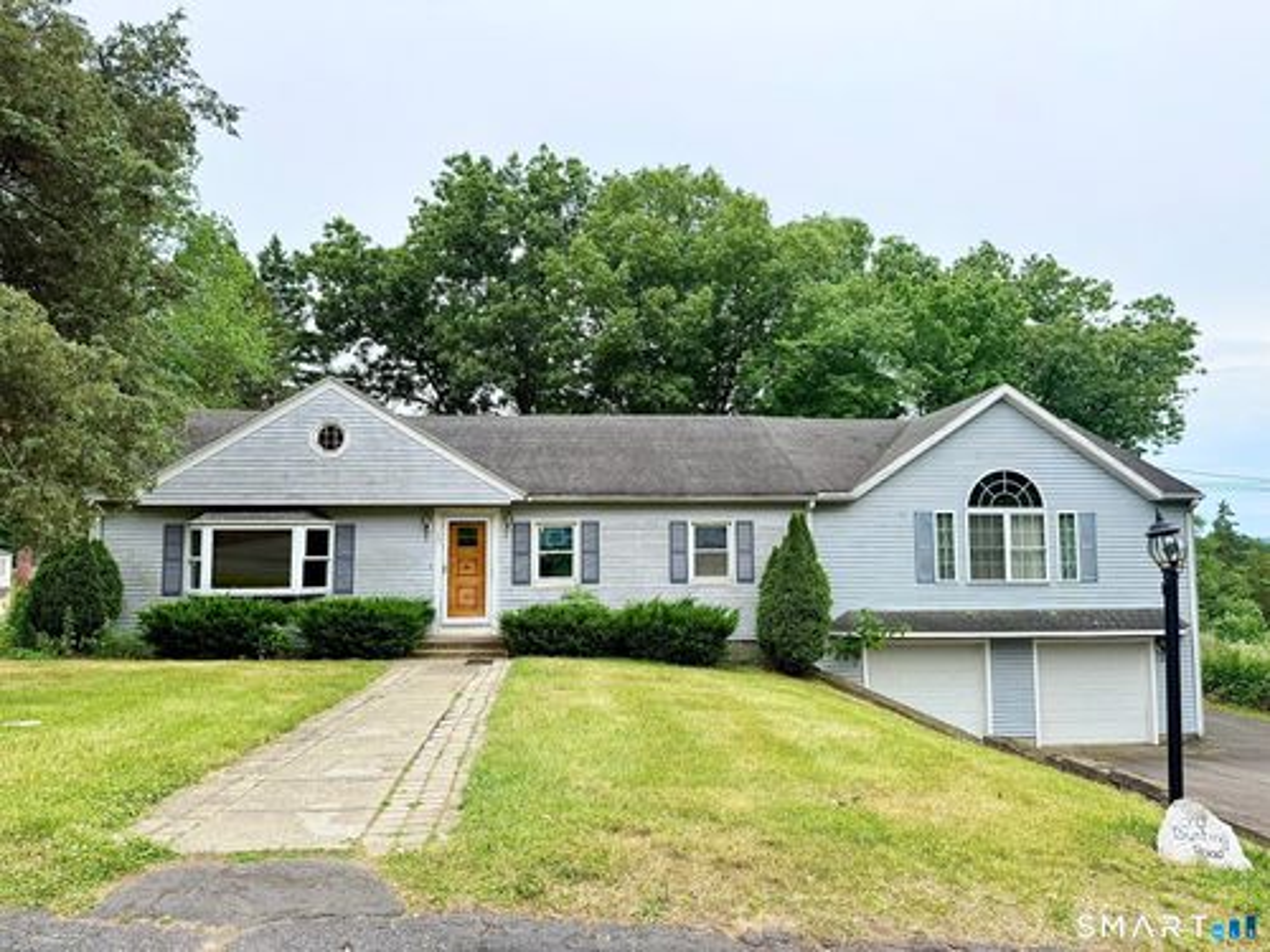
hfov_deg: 71.6
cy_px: 476
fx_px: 881
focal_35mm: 24
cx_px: 635
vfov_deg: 56.8
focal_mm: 6.76
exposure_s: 1/1437
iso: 80
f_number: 1.78
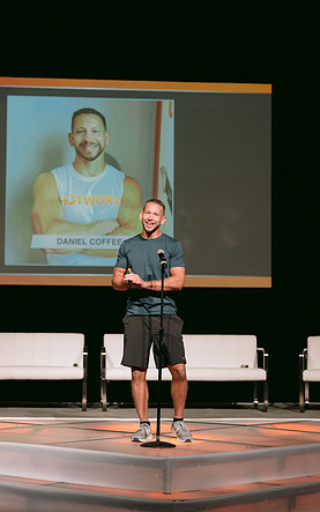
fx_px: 1228
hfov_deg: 14.9
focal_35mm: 88
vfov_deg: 23.5
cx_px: 154
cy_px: 259
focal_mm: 85
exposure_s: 1/200
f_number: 2.8
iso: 400
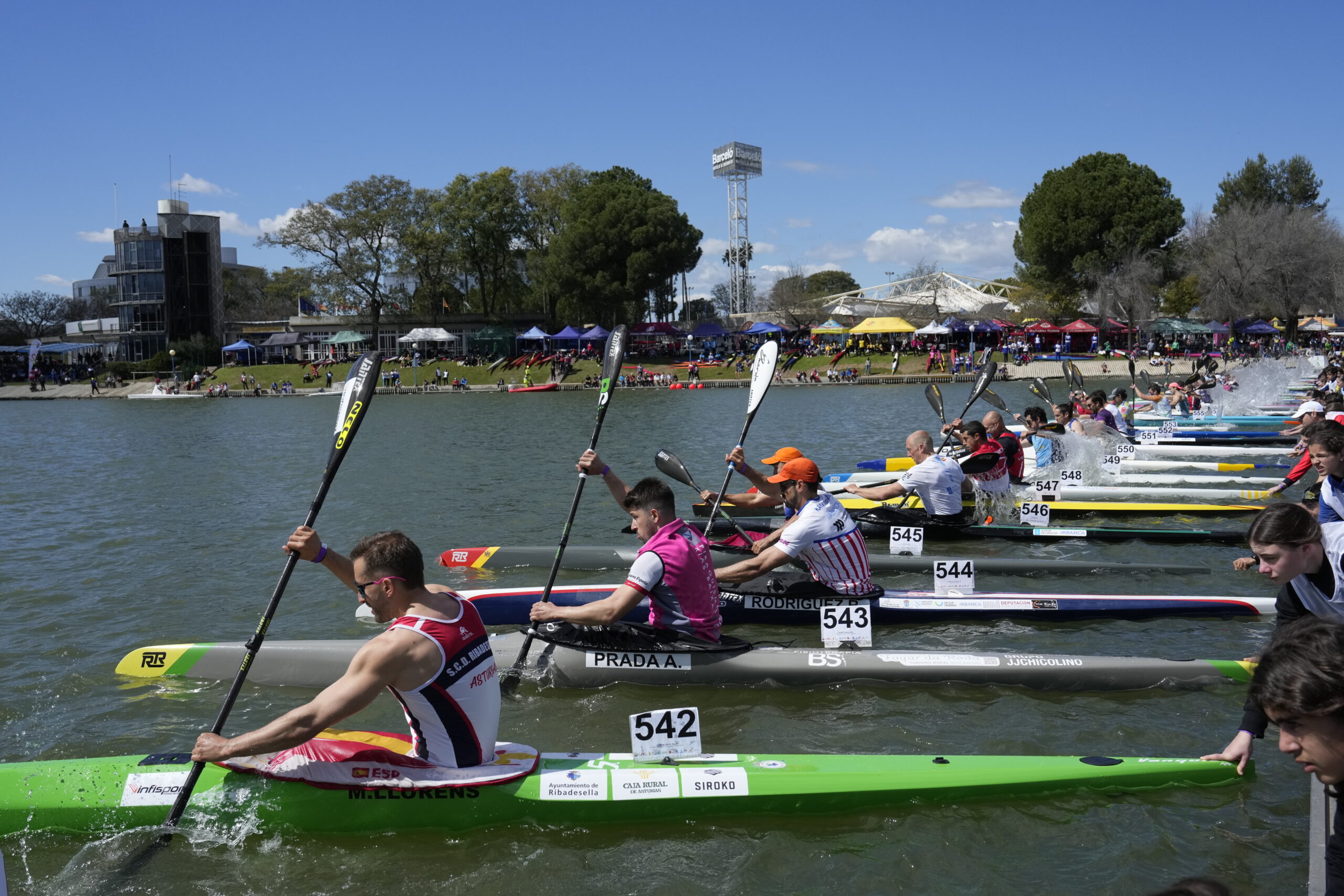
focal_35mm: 35
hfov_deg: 54.4
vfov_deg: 37.9
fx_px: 1307
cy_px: 448
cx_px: 672
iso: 800
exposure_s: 1/4000
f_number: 7.1
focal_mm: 35
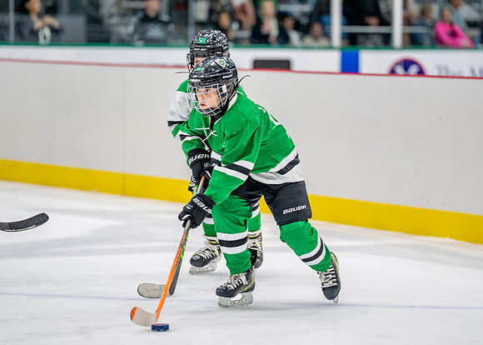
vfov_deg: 7.9
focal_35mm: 181
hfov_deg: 11.1
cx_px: 272
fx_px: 2485
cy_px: 157
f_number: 2.8
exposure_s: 1/1250
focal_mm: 158
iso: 1000
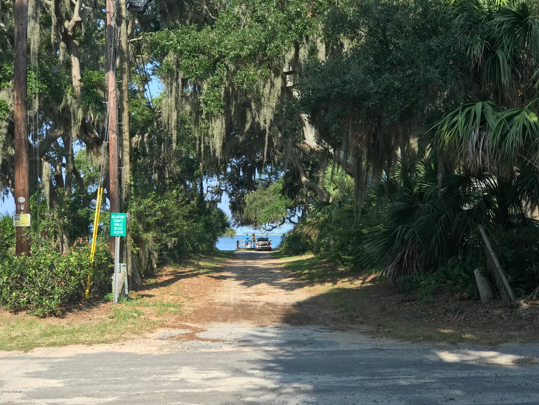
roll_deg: -0.2
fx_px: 888
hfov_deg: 33.8
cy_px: 202
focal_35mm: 57
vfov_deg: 25.7
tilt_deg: +1.5
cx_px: 270
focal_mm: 6.6
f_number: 2.8
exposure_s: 1/248
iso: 20
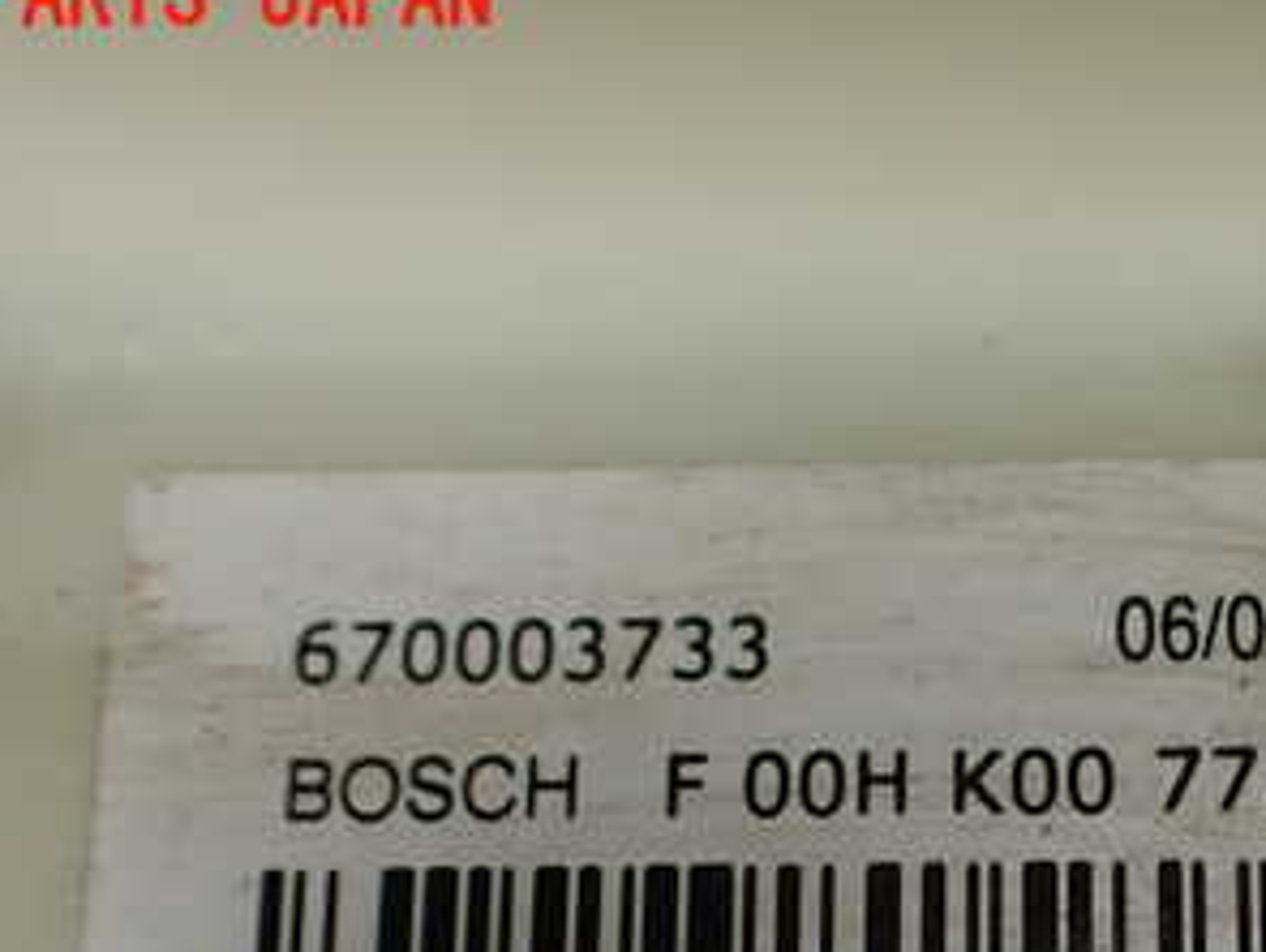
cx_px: 1000
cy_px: 909
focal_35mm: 65
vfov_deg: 22.0
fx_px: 2380
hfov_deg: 29.2
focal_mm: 5.79
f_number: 2.4
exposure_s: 1/80
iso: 100
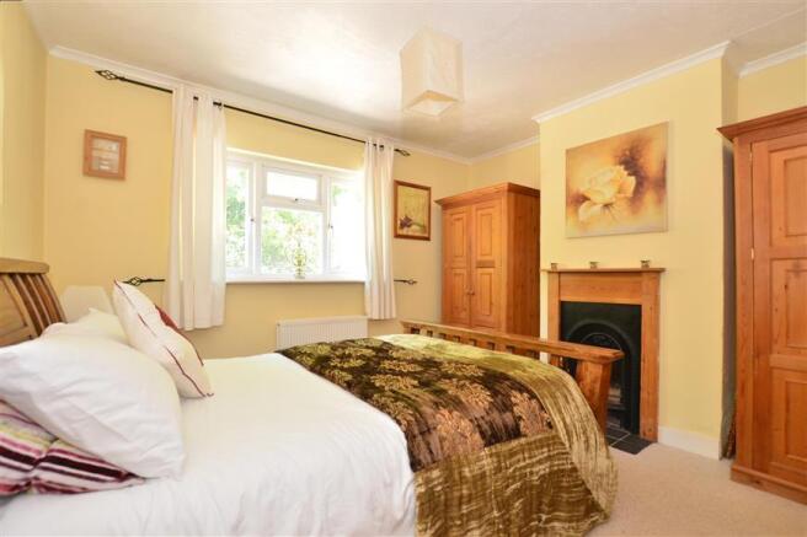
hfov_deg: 100.4
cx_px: 404
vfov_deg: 77.3
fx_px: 336
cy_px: 268
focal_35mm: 15
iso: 400
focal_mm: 10
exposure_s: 1/10
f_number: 5.6
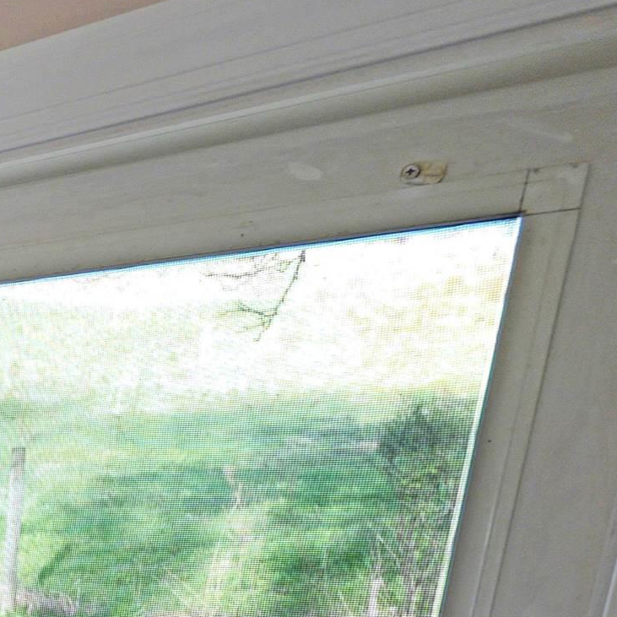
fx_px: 1008
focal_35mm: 50
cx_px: -504
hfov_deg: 21.5
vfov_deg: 29.5
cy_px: 731
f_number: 4
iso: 320
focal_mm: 14
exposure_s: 1/60
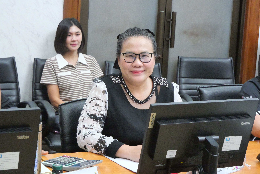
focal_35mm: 89
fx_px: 643
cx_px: 130
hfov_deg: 22.9
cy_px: 87
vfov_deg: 15.4
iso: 6400
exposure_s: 1/60
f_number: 5.6
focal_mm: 43
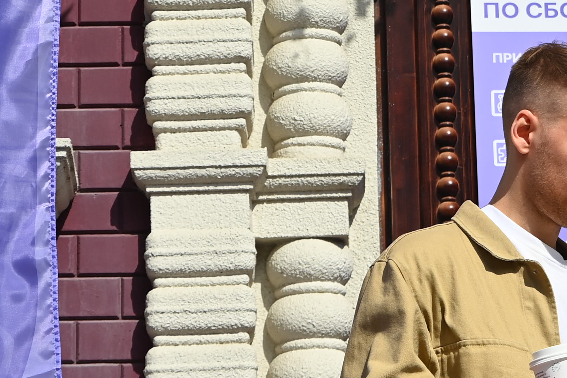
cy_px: 125
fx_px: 2614
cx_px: 574
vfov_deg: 8.3
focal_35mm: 166
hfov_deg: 12.2
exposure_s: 1/640
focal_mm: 48
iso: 100
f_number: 3.2
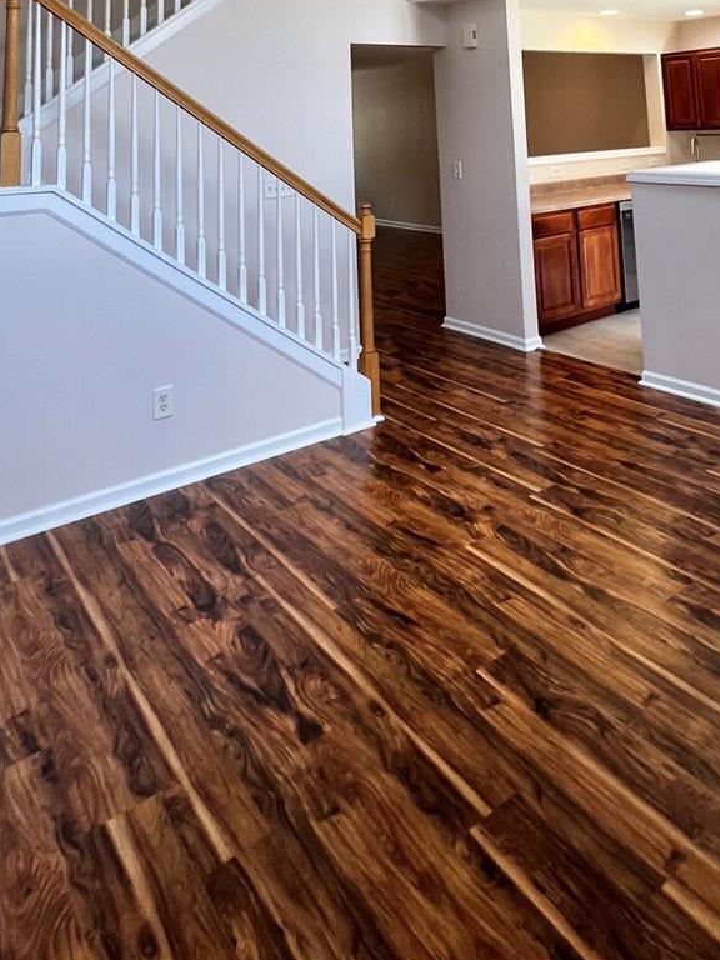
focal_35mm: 26
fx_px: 721
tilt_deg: +7.4
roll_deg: +2.4
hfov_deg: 52.7
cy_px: 29
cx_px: 436
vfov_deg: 54.5
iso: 125
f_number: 1.8
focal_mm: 1.57
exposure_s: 1/120
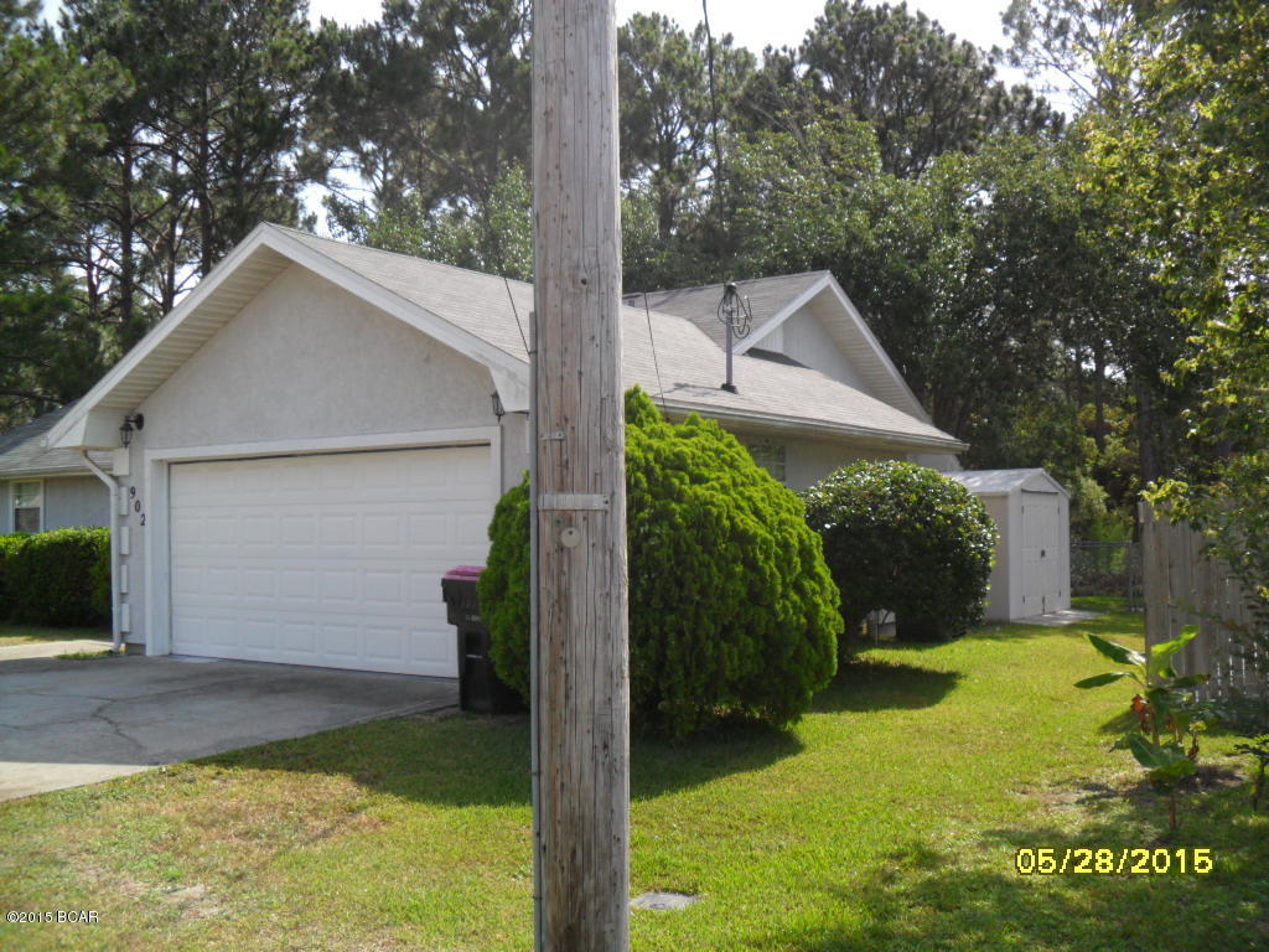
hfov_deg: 52.6
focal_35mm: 35
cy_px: 476
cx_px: 634
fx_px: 1283
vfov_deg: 40.7
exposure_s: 1/750
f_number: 3
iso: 80
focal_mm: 6.3
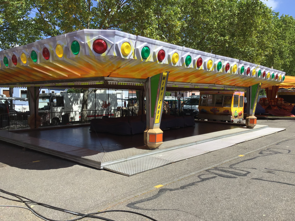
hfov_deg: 58.4
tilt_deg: -4.1
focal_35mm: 31
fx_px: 264
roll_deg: +0.3
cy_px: 110
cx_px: 148
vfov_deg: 45.4
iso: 25
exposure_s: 1/1148
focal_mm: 3.3
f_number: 2.4
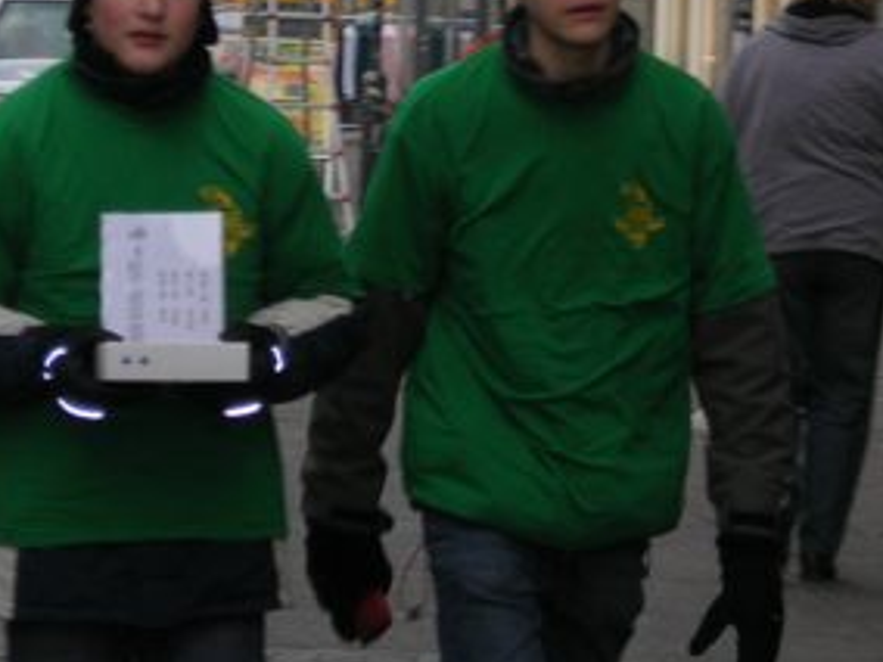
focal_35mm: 255
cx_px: 566
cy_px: -47
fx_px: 6505
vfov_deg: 5.8
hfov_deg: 7.8
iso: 66
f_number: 4.9
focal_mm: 23.4
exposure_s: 1/60.1
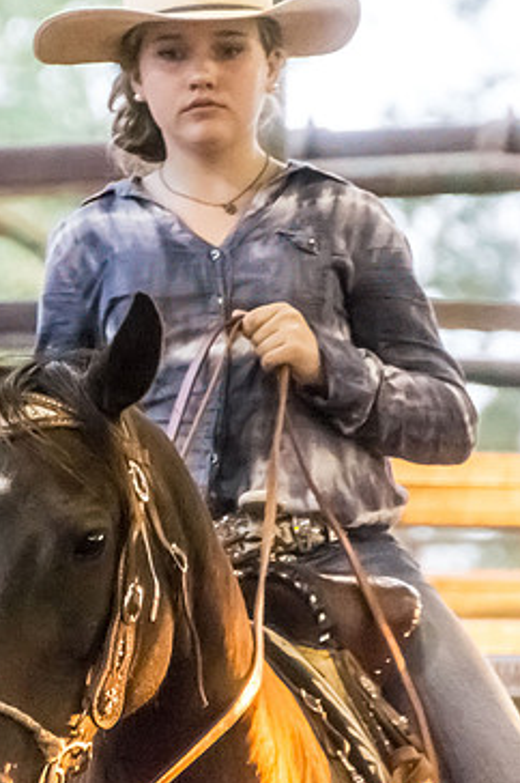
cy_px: 454
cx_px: 108
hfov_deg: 2.0
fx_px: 15151
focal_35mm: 698
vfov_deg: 3.0
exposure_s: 1/200
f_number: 6.3
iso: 6400
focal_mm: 250
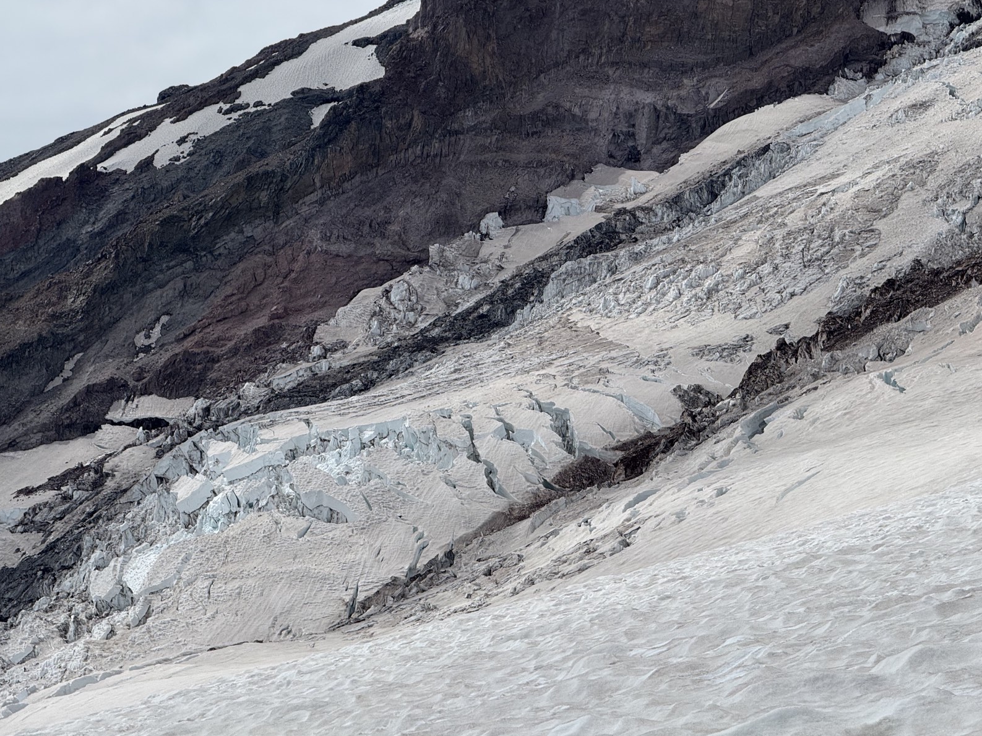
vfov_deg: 12.2
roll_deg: -3.5
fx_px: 3432
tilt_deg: +5.4
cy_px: 368
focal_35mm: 121
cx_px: 490
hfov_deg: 16.3
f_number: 2.8
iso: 40
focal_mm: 15.66
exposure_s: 1/4651
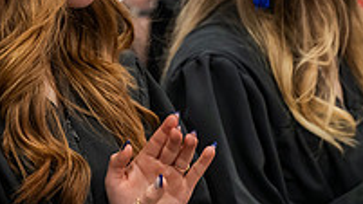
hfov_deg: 6.2
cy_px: -23
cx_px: 7
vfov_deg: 3.5
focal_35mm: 347
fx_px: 3340
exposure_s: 1/200
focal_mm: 115
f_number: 3.2
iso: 2500
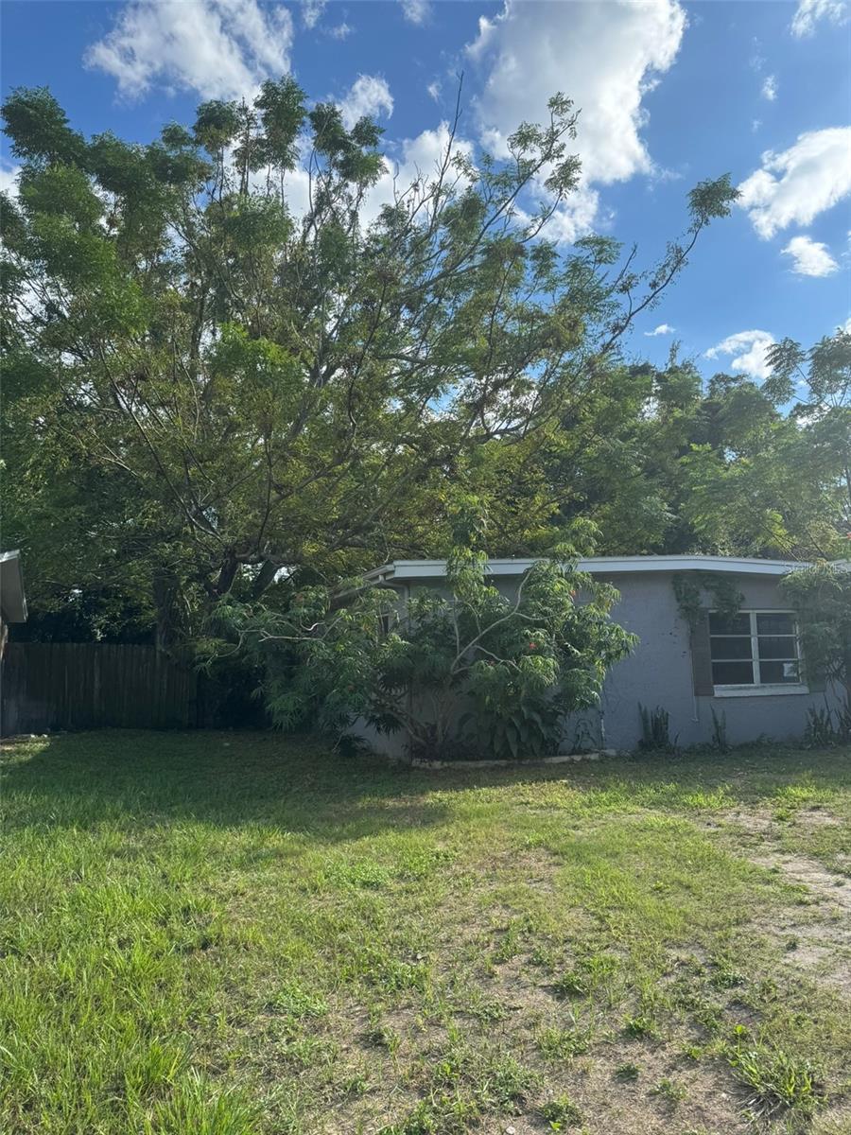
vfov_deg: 71.6
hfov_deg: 56.8
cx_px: 426
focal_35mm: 24
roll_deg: +1.4
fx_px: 787
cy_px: 568
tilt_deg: +7.6
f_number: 1.78
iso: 80
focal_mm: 6.76
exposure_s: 1/2174
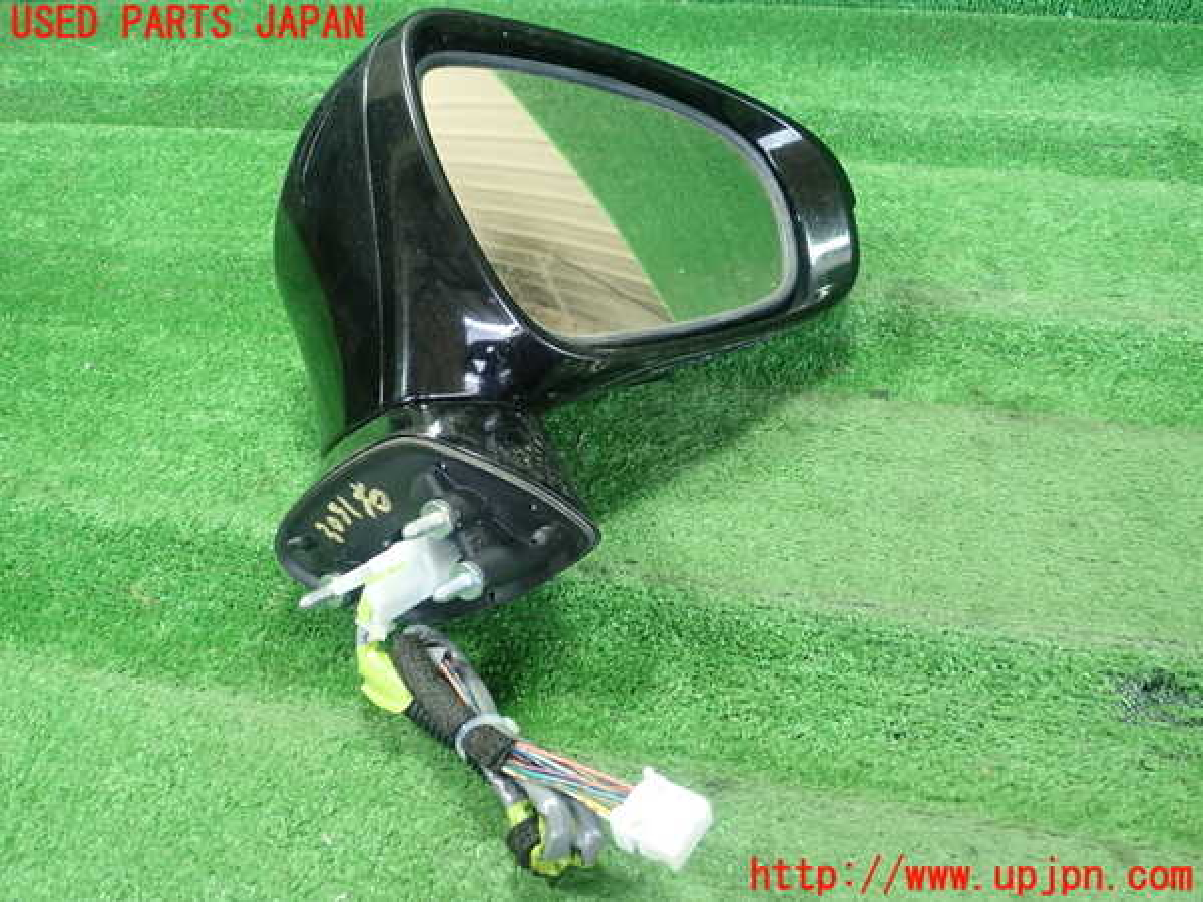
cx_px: 602
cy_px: 451
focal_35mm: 30
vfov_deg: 46.8
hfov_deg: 60.0
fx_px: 1043
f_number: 2.3
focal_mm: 5.5
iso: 500
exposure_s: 1/125
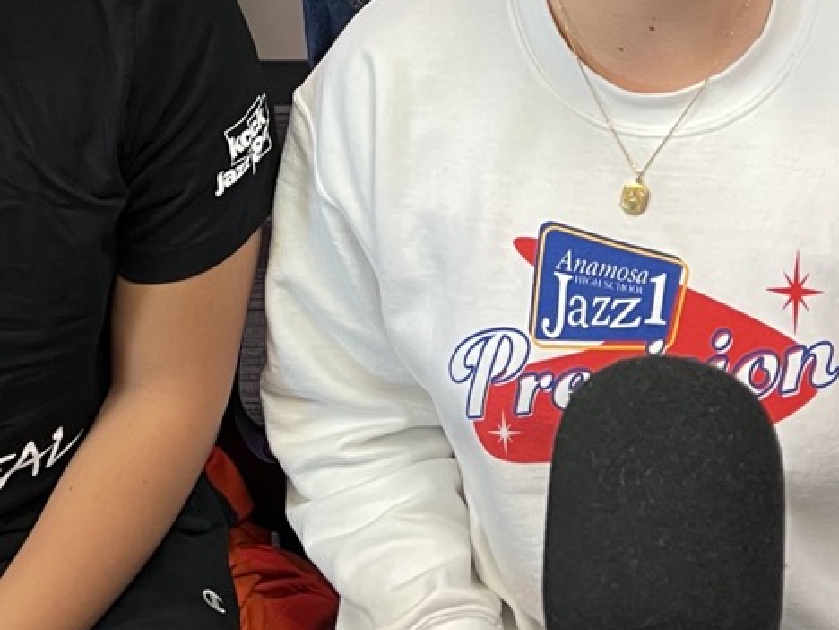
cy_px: -84
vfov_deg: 17.7
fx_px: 1939
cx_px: 402
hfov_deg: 24.4
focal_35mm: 80
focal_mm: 5.7
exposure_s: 1/60
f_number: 1.5
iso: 200
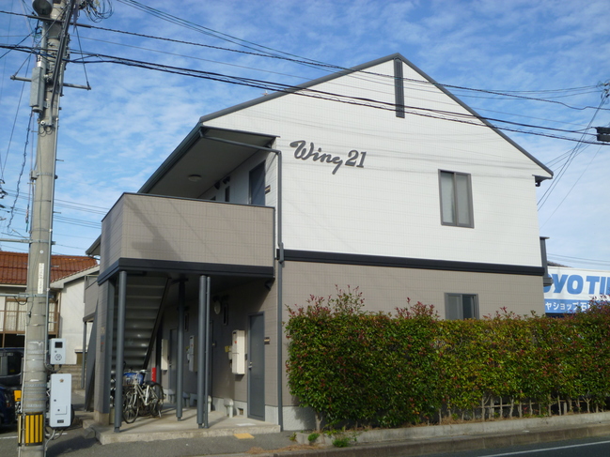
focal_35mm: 38
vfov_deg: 37.7
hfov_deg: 49.0
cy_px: 228
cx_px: 305
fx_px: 670
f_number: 3.5
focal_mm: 6.8
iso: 80
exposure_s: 1/640
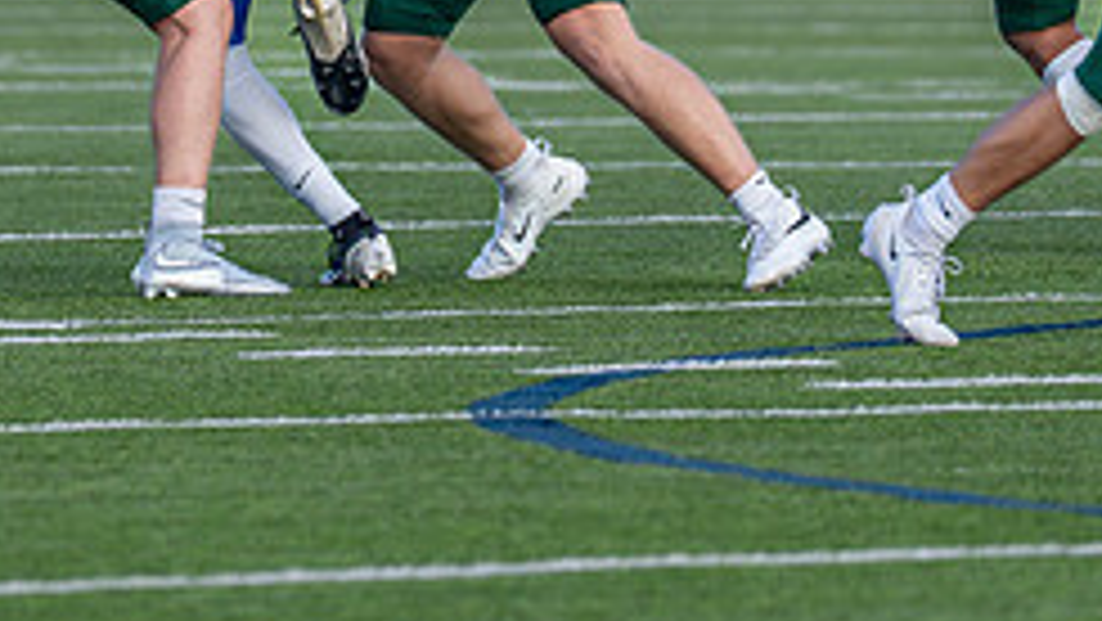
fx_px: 22683
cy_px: -172
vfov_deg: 1.6
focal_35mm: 776
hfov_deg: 2.8
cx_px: 379
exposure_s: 1/1600
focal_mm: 200
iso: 320
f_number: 2.8
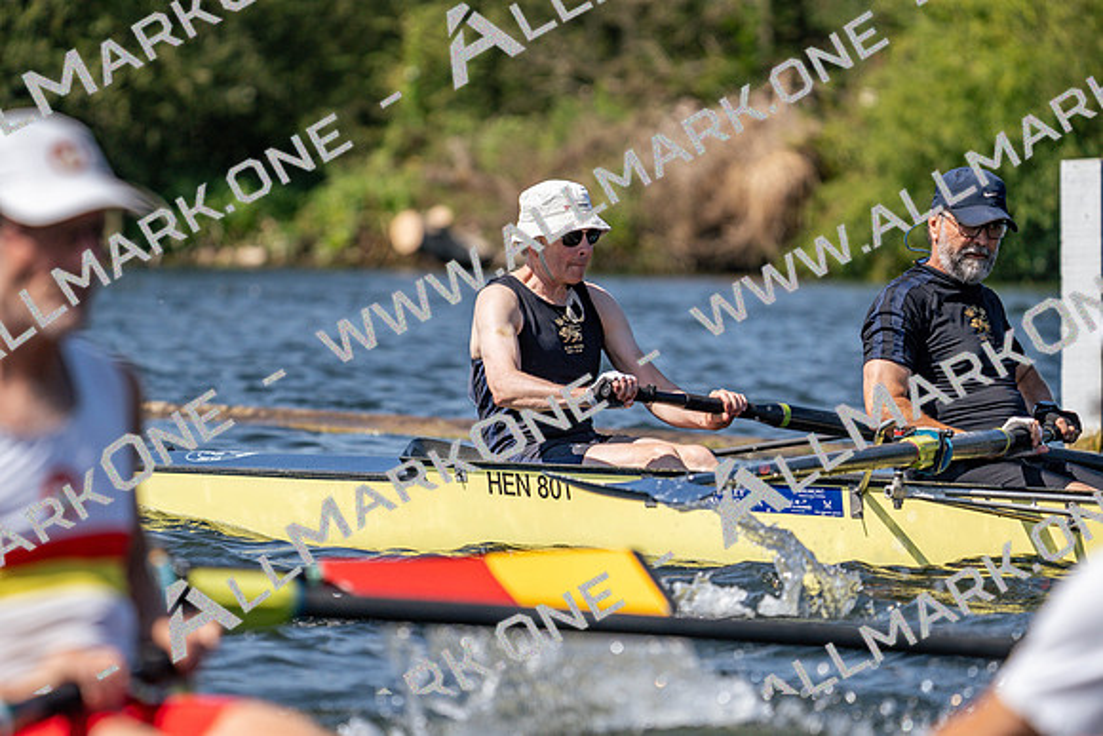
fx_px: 10266
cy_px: 368
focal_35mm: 335
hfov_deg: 6.2
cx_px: 552
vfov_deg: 4.1
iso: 250
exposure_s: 1/2000
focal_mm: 335
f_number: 6.3
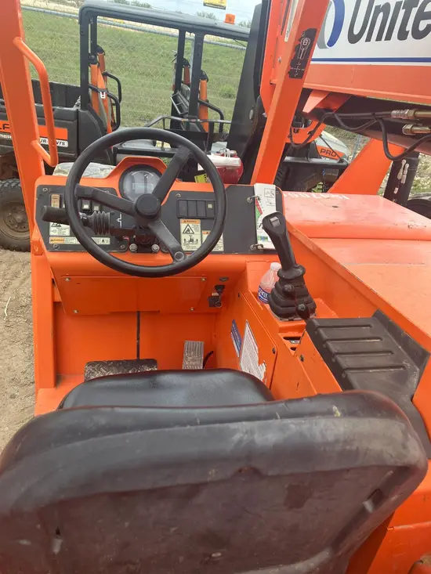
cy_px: 287
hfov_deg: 49.8
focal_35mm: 28
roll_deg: -12.0
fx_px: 465
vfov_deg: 63.4
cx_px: 216
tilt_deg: -26.6
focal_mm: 3.99
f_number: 1.8
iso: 25
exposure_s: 1/145
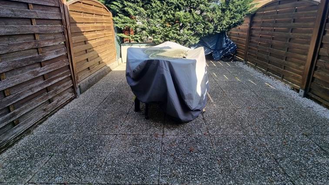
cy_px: 61
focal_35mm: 15
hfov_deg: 103.0
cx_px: 167
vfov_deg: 68.5
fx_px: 131
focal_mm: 2.2
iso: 50
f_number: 2.2
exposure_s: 1/469
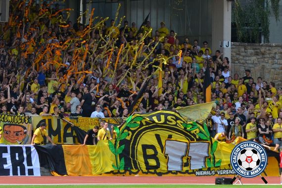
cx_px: 141
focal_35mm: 158
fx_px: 1234
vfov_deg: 8.7
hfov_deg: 13.0
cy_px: 94
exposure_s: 1/1250
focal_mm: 105
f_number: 5
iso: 400
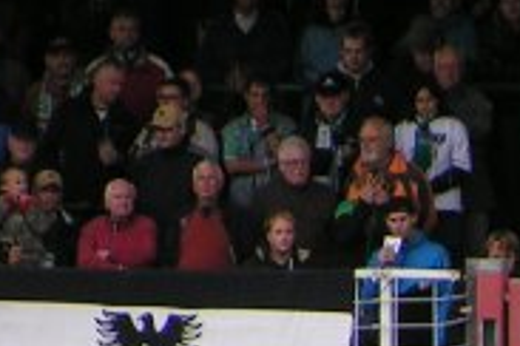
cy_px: 752
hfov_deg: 1.8
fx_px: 16191
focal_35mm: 1121
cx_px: 1020
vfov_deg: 1.2
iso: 50
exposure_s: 1/250
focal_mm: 37.8
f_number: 4
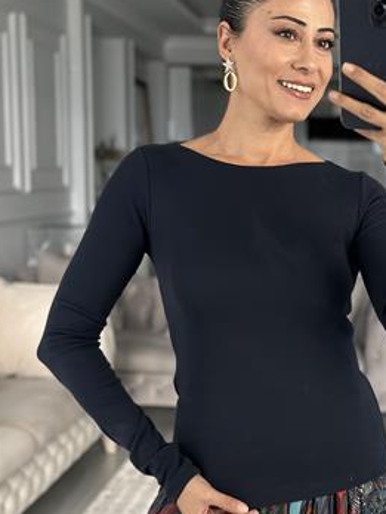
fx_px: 1039
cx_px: 272
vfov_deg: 27.7
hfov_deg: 20.9
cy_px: 236
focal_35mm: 70
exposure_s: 1/60
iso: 320
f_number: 1.78
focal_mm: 6.86
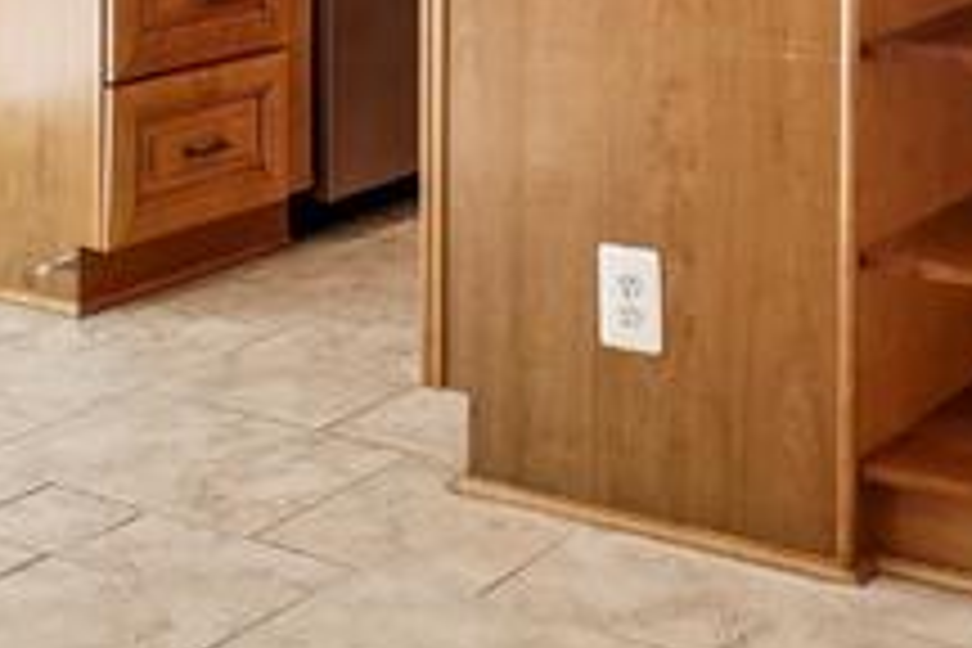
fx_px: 2116
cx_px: 675
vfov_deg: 16.0
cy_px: -308
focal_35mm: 78
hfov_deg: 25.7
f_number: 8
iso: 500
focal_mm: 11
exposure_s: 1/60
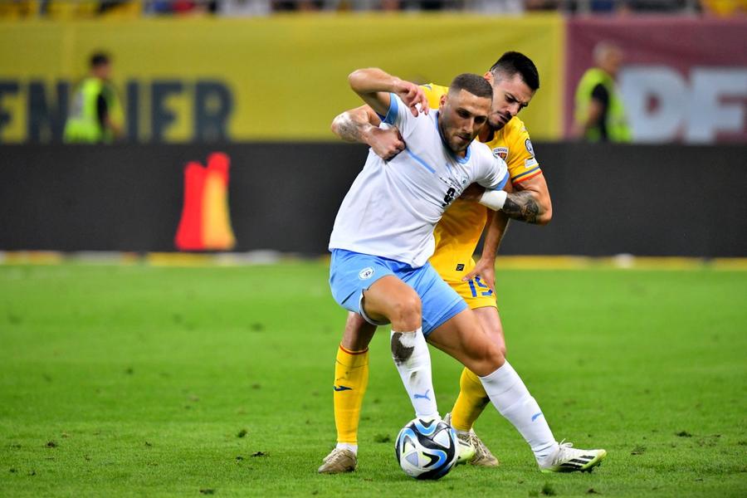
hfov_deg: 5.2
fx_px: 8299
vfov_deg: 3.4
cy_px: 249
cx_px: 374
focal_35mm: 400
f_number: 4
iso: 3200
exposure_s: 1/2000
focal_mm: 400
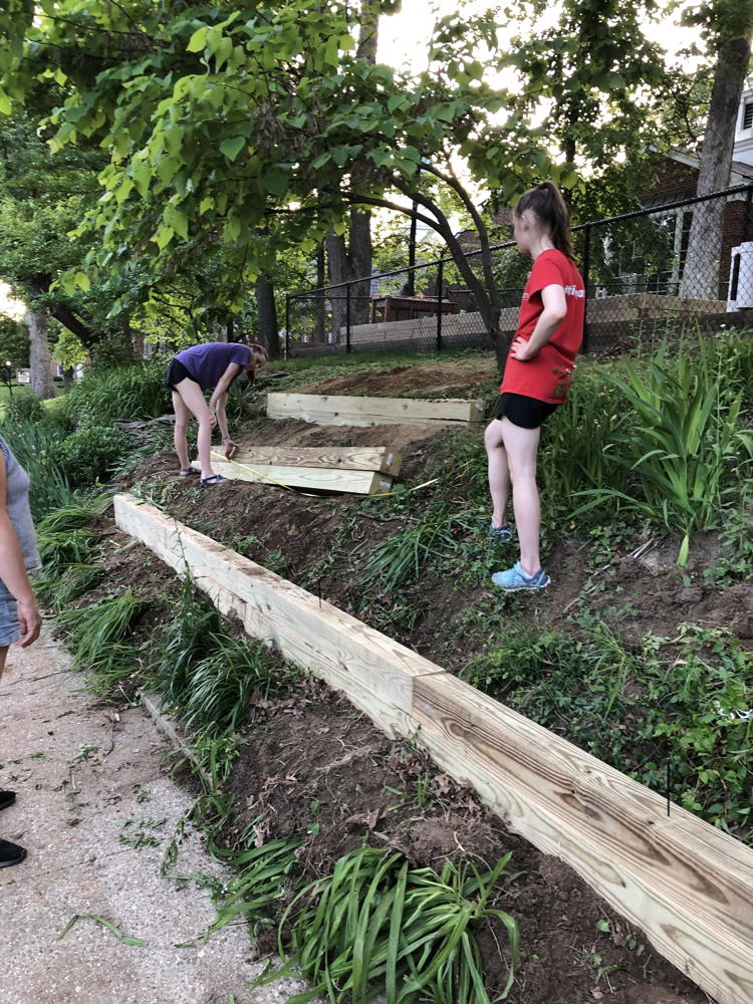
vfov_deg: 63.4
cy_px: 502
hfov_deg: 49.7
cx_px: 376
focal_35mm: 28
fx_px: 812
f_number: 1.8
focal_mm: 4
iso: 32
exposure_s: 1/24
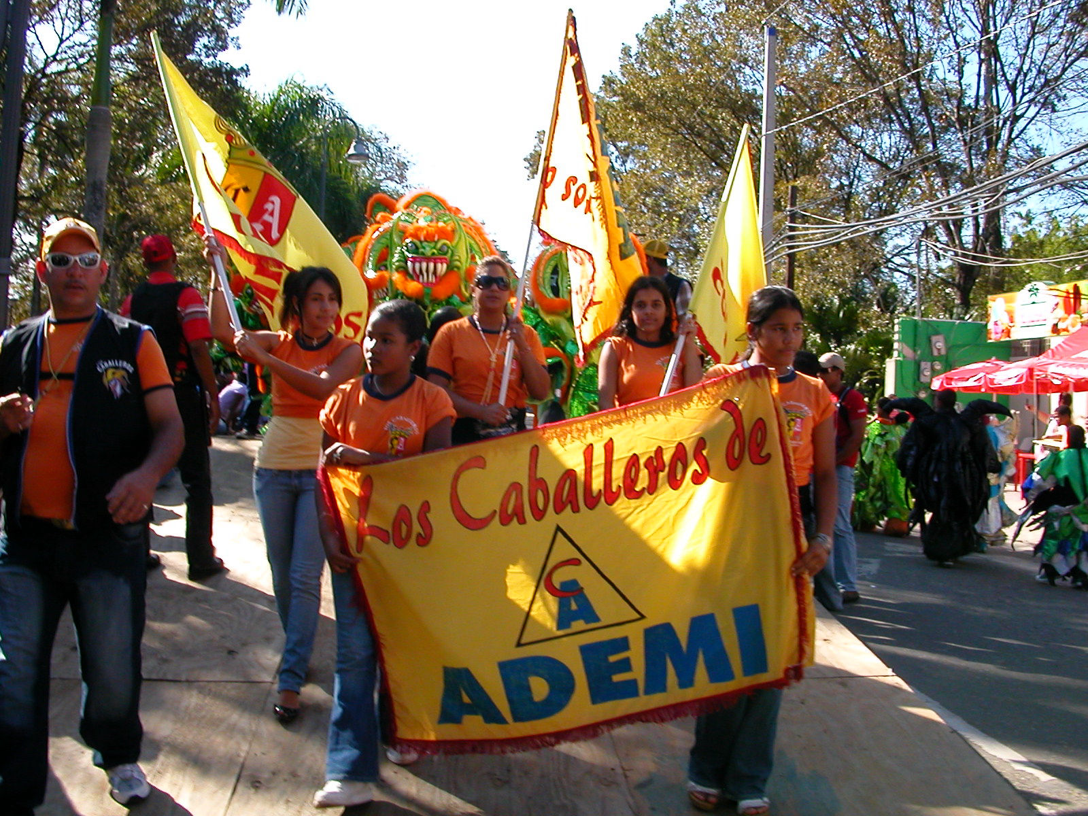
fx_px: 1163
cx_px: 544
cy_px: 408
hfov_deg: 50.1
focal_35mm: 37
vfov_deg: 38.7
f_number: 4.5
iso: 100
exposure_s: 1/222
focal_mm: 5.6
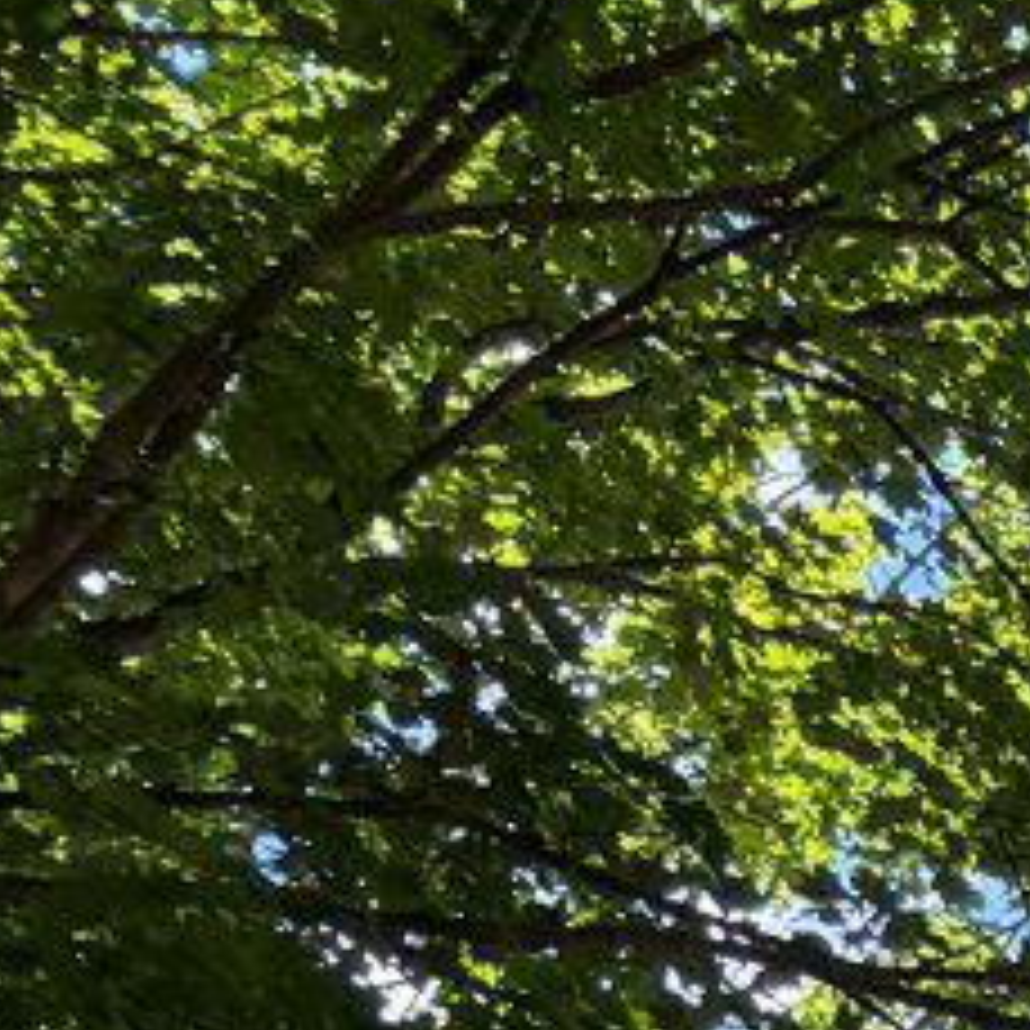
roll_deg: -0.2
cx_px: 4444
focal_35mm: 190
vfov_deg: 8.2
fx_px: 6396
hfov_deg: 6.7
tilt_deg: +16.6
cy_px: 2739
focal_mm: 6.76
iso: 100
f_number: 1.78
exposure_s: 1/979
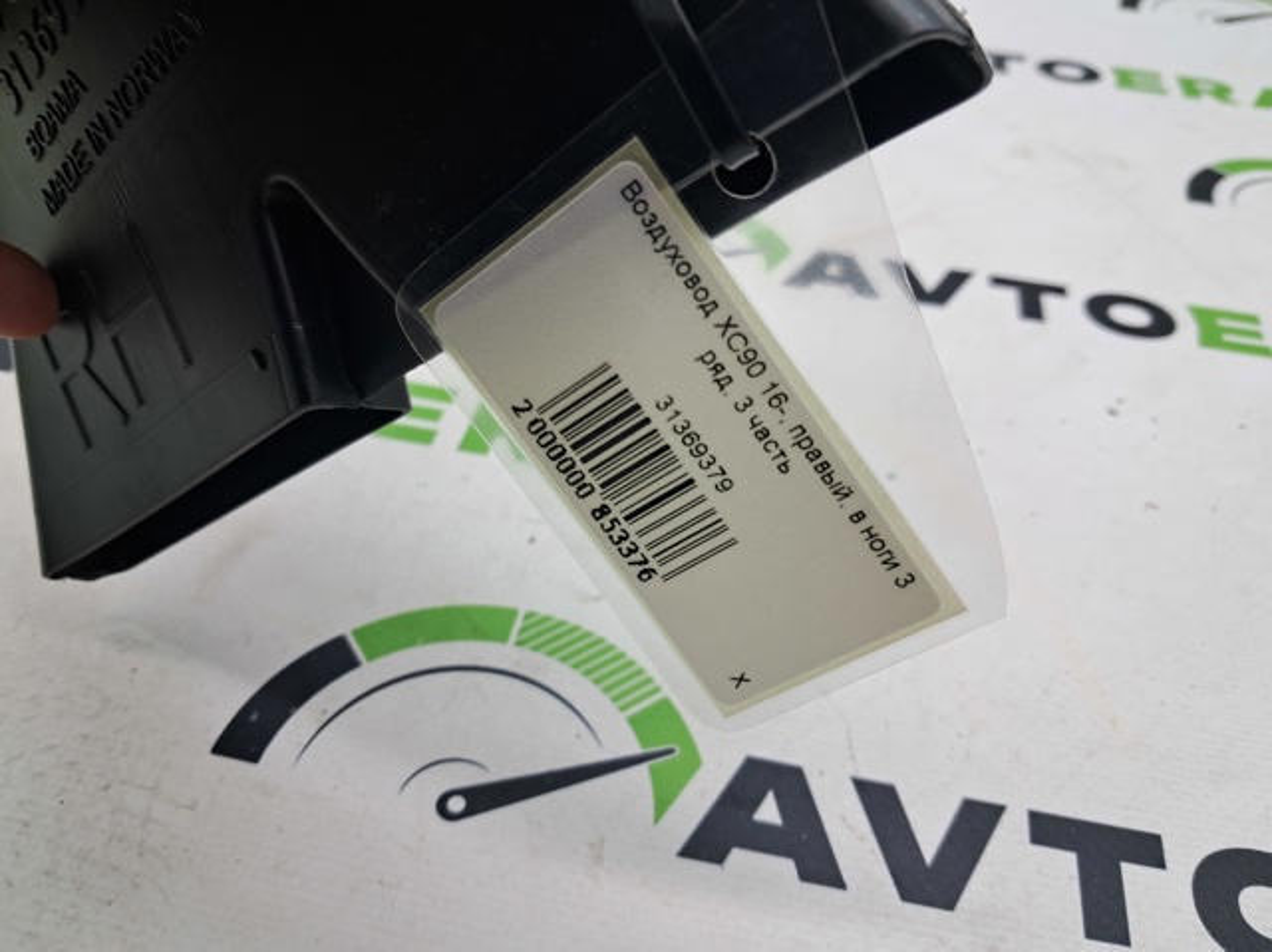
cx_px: 636
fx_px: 991
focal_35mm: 27
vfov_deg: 51.3
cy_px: 476
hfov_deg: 65.4
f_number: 1.8
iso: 50
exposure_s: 1/50
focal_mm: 4
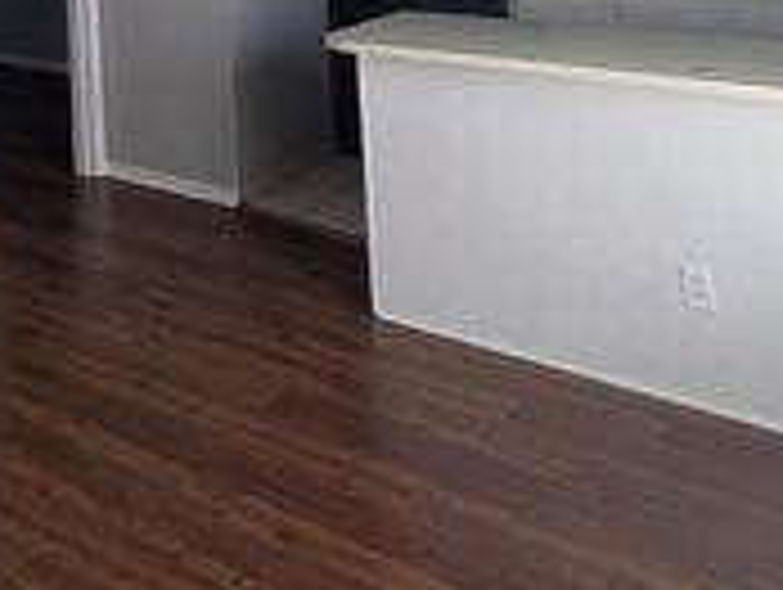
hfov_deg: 35.5
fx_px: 1042
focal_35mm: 46
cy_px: -248
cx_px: -68
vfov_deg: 25.4
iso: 120
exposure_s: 1/23.8
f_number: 2.2
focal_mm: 2.35
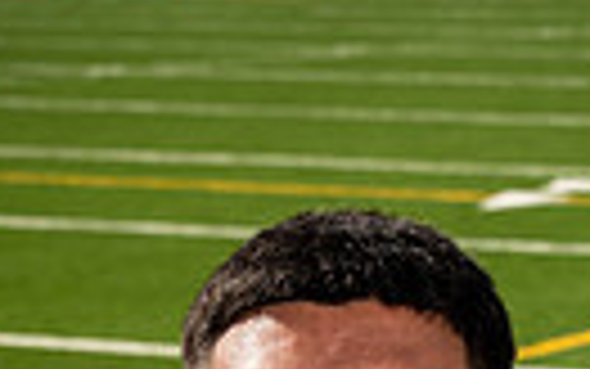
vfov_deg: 5.2
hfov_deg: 8.6
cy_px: 963
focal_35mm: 245
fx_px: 3941
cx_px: 324
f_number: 8
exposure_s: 1/250
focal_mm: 70
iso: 125
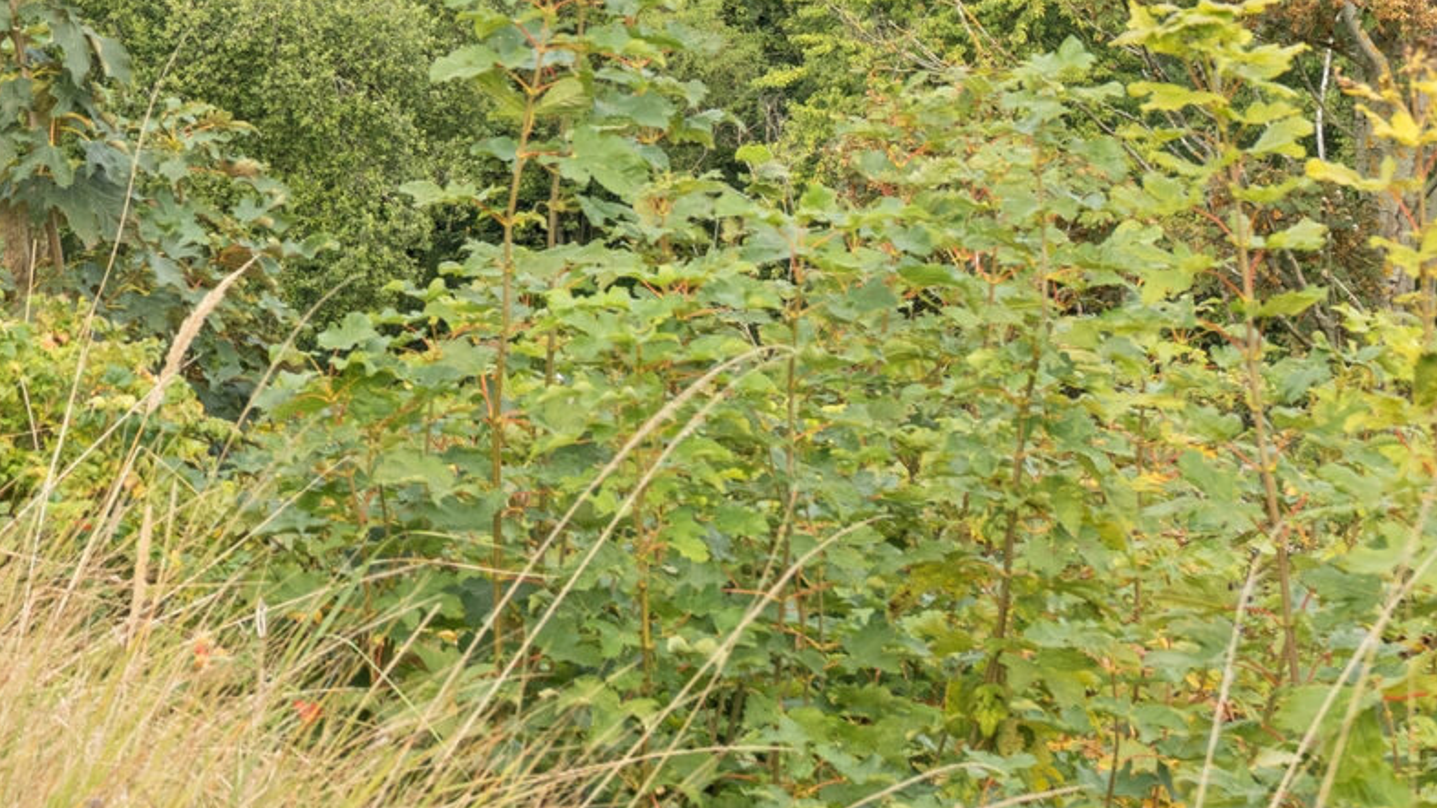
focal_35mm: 280
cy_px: -239
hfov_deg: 7.6
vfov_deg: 4.3
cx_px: -223
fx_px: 10668
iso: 500
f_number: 11
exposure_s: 1/160
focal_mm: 70
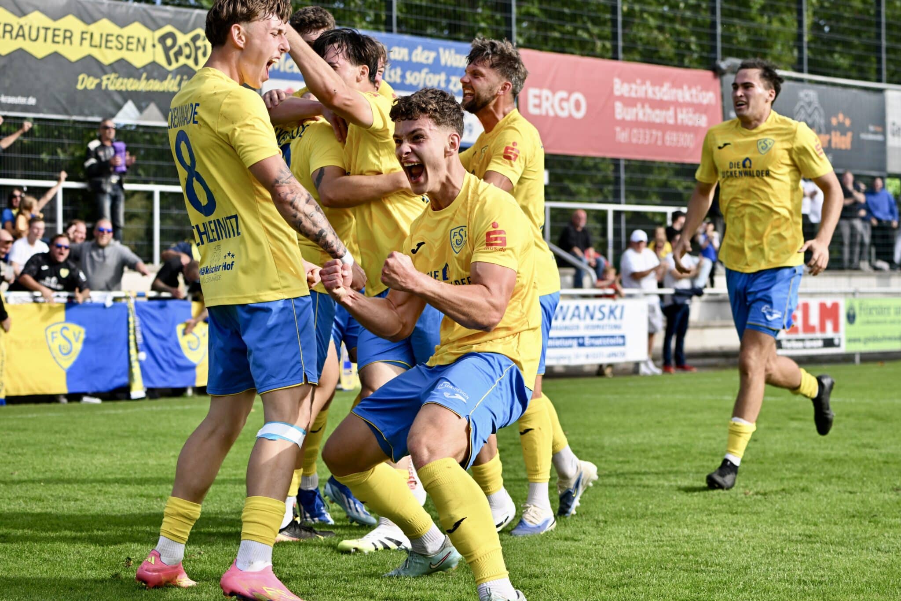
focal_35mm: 80
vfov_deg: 17.1
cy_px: 300
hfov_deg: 25.4
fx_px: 2002
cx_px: 450
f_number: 4.5
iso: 400
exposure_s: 1/1600
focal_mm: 80
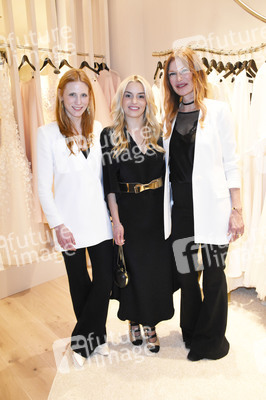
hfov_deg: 43.5
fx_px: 333
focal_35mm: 30
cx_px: 133
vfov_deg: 62.0
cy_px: 200
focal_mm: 20
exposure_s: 1/60
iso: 3200
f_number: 6.3
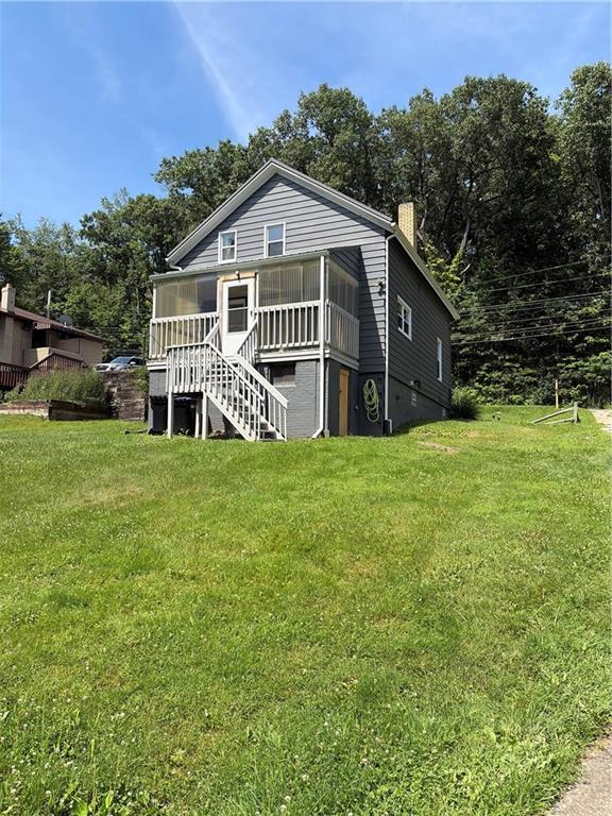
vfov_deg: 67.3
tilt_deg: +6.6
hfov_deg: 53.1
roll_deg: -0.2
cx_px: 306
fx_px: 613
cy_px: 408
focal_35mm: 26
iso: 50
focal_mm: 5.96
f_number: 1.6
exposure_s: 1/2141
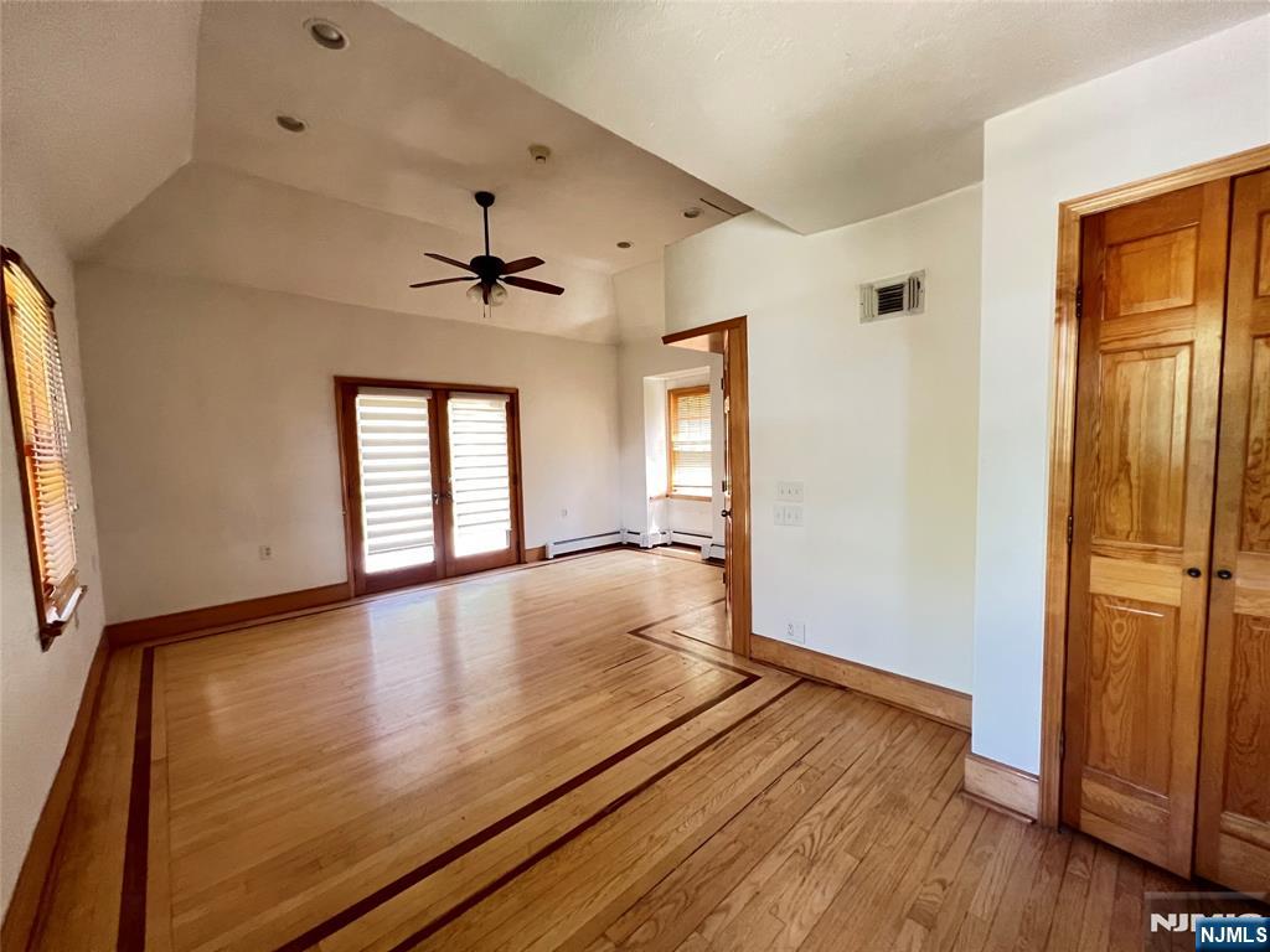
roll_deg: +1.2
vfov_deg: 89.9
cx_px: 635
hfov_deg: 106.2
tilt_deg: -3.8
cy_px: 476
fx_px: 477
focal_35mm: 13
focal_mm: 1.57
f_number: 1.8
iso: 500
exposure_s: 1/60
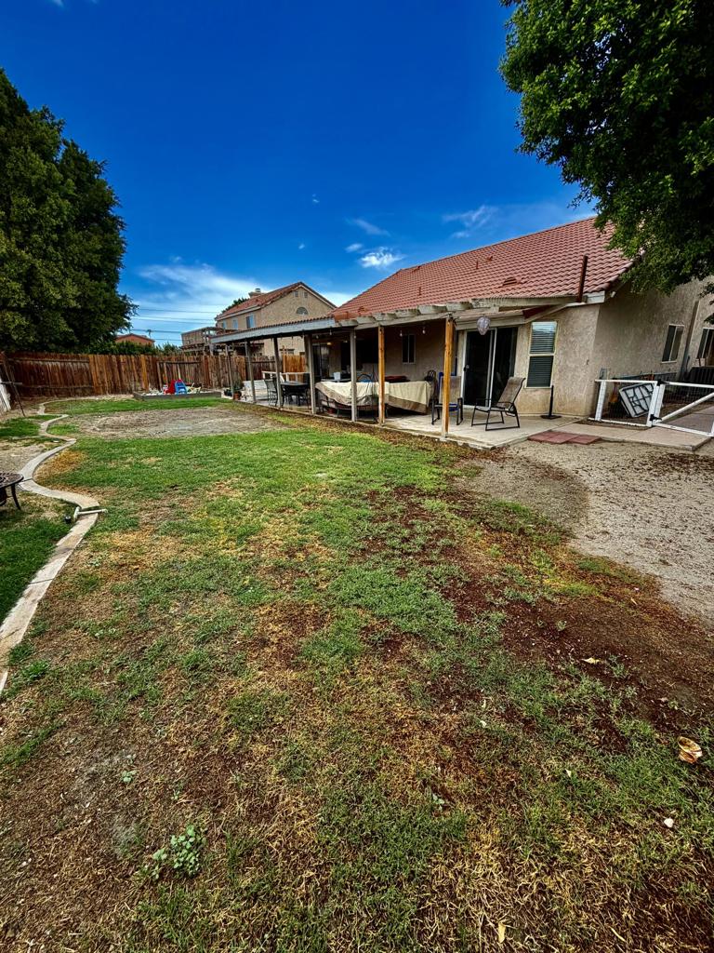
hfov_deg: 85.7
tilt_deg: -17.1
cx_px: 357
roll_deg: +1.8
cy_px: 476
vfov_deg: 102.1
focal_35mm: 14
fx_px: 385
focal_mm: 2.22
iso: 50
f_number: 2.2
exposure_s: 1/502
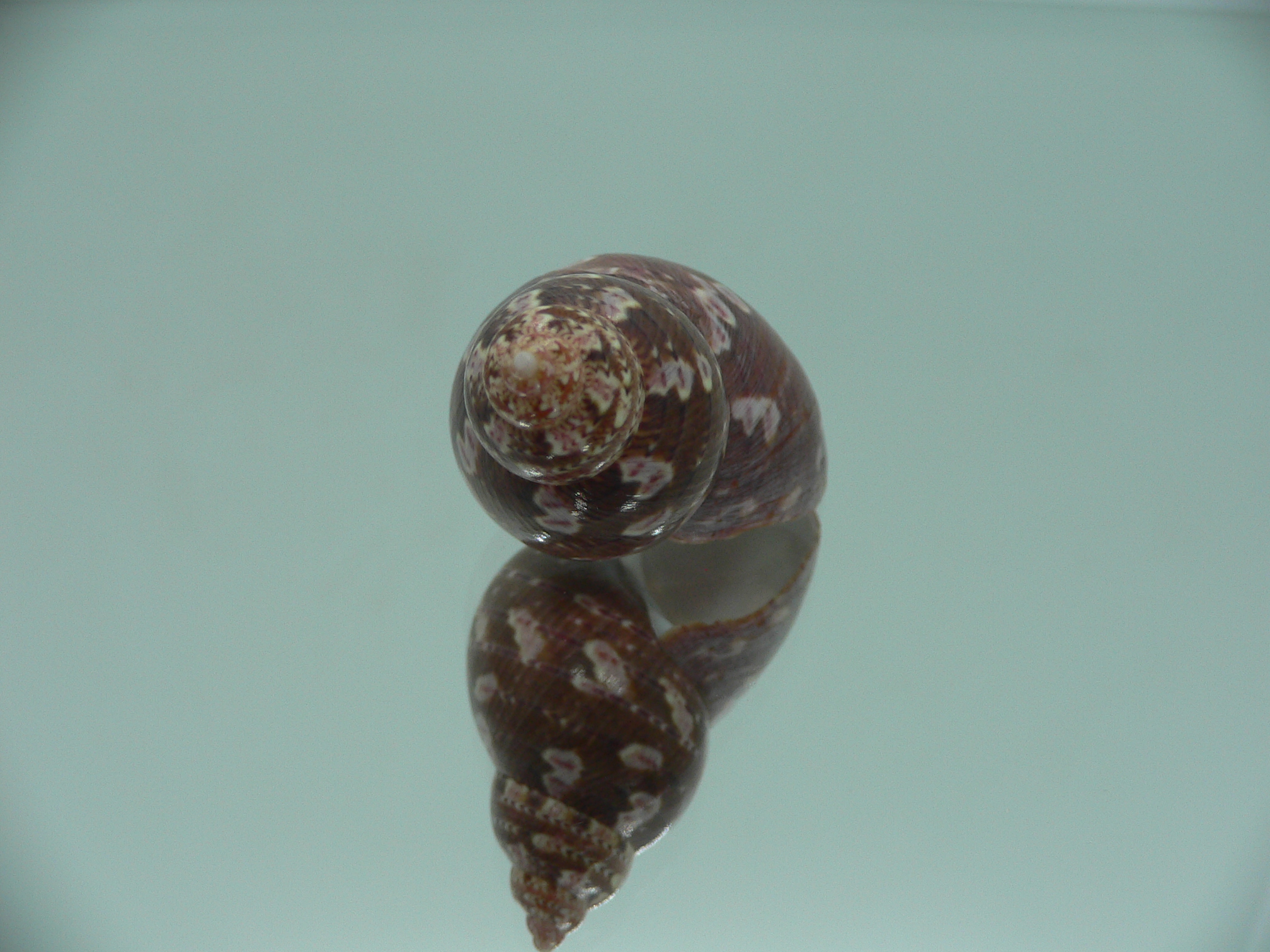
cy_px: 476
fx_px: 1284
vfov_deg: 40.7
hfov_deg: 52.6
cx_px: 635
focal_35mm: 35
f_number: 2.8
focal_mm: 4.6
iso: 80
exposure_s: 1/60
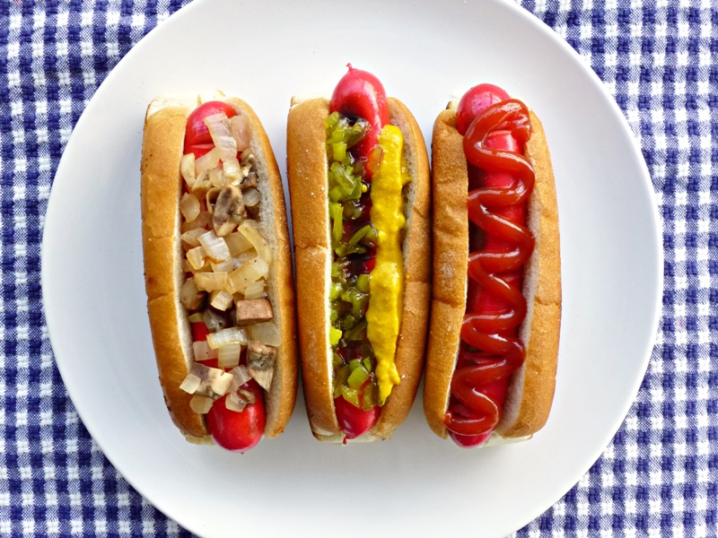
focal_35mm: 41
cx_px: 359
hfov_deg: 45.8
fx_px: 850
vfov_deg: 35.1
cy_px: 269
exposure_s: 1/60
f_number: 3.8
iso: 200
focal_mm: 7.4
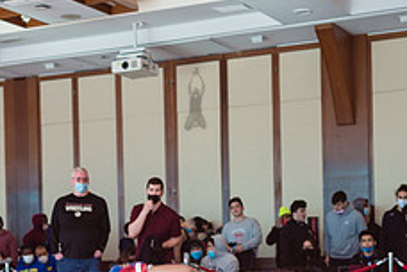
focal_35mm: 89
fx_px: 1006
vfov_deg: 15.1
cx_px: 195
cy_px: 271
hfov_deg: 22.9
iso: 400
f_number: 3.2
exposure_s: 1/400
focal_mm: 35
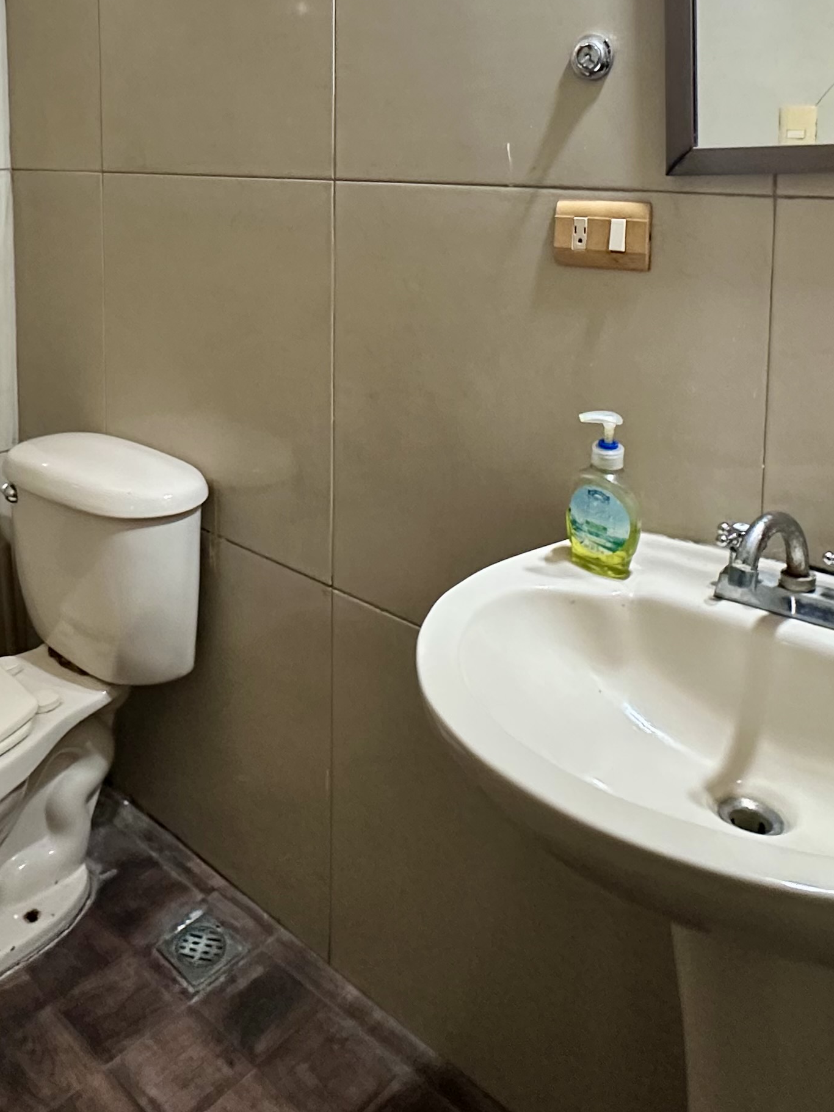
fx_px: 996
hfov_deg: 44.9
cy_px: 240
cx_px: 291
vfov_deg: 54.8
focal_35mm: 31
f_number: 2.2
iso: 400
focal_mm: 2.22
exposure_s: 1/60
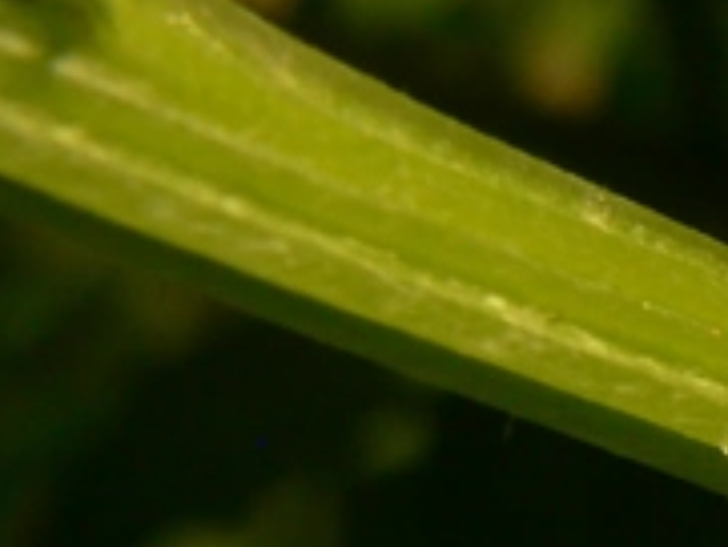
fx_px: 4461
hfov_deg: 9.1
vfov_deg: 7.0
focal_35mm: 212
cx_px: 1134
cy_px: 575
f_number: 4
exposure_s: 1/800
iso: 100
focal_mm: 10
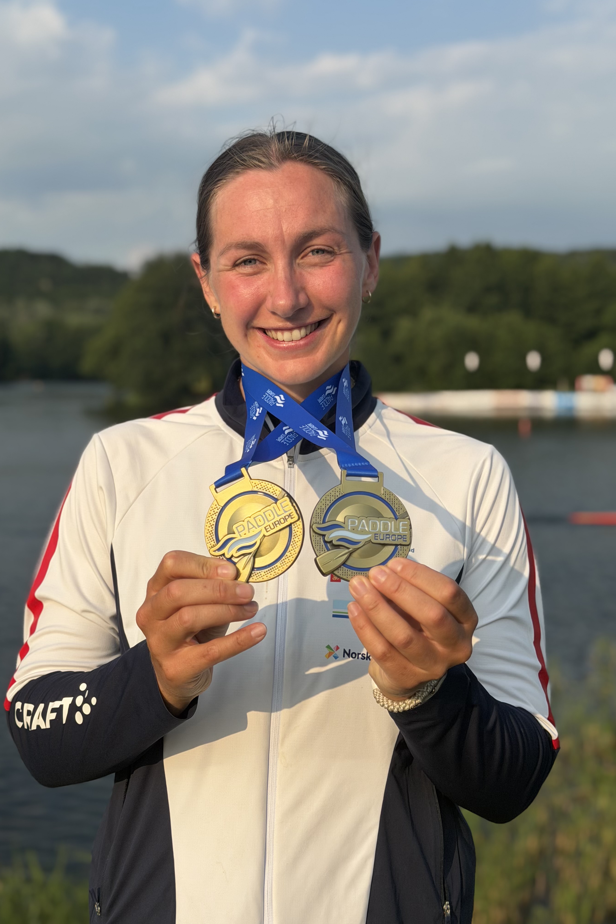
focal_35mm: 50
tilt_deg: -4.9
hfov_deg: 27.0
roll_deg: -0.3
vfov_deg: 39.6
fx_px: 1283
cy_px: 462
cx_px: 276
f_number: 1.78
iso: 64
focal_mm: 6.76
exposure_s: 1/4587
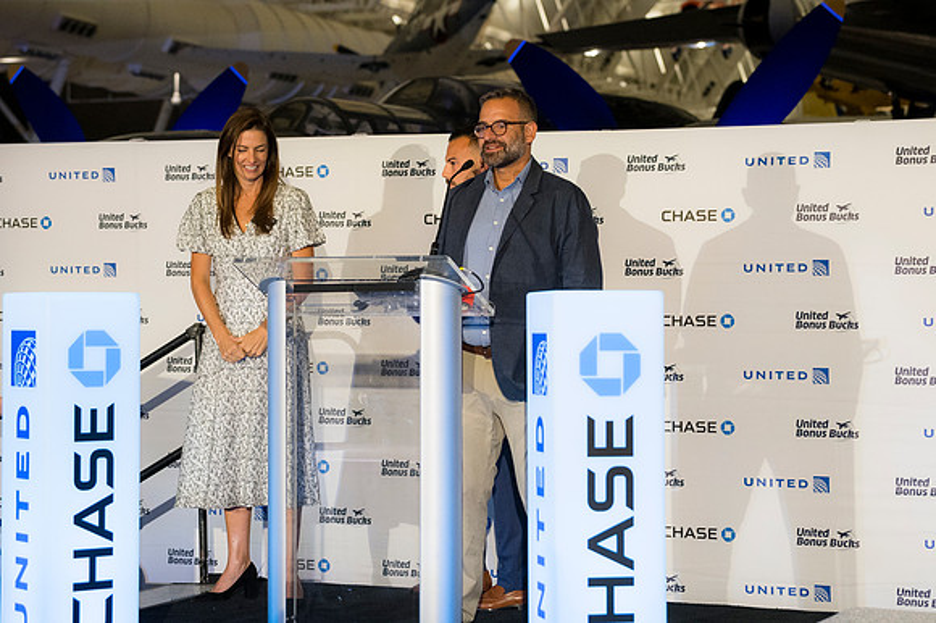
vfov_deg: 17.5
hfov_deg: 26.0
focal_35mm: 78
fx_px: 2027
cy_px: 312
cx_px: 468
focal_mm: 52
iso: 1000
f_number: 2.8
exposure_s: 1/200
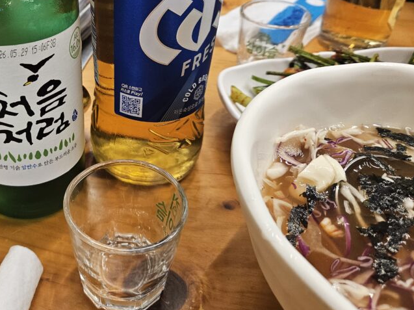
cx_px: 101
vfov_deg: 38.3
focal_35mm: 37
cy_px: 107
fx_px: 442
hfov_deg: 48.1
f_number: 1.8
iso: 400
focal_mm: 5.4
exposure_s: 1/120
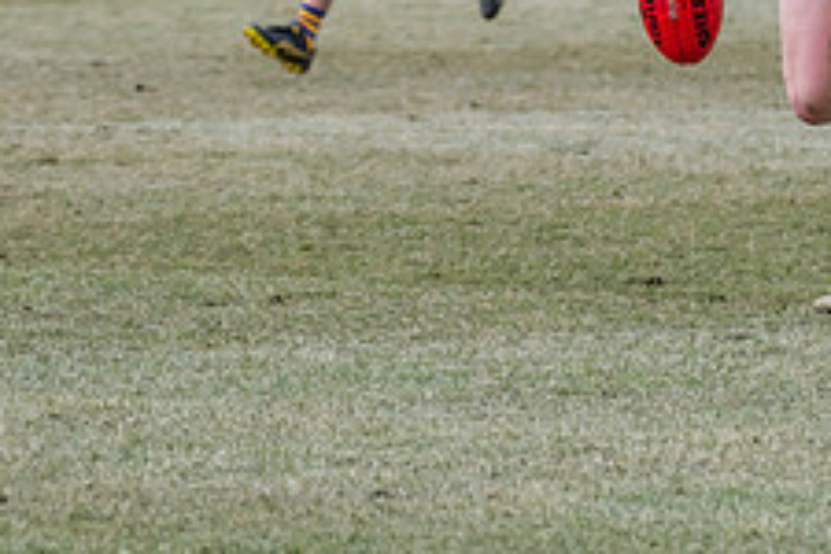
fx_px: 13318
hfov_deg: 3.6
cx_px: 839
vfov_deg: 2.4
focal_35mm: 577
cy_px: -118
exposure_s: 1/1600
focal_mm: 210
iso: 800
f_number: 6.3
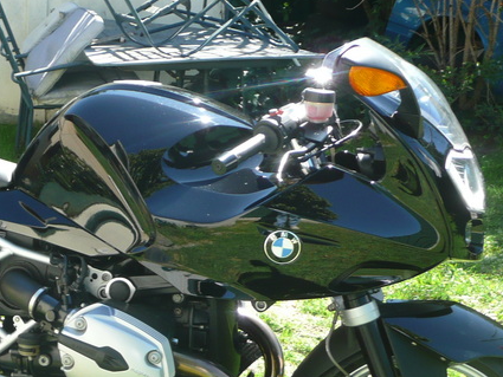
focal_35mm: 81
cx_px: 124
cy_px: 273
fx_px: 1177
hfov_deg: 23.9
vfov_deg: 18.1
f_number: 4
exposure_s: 1/125
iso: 100
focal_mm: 7
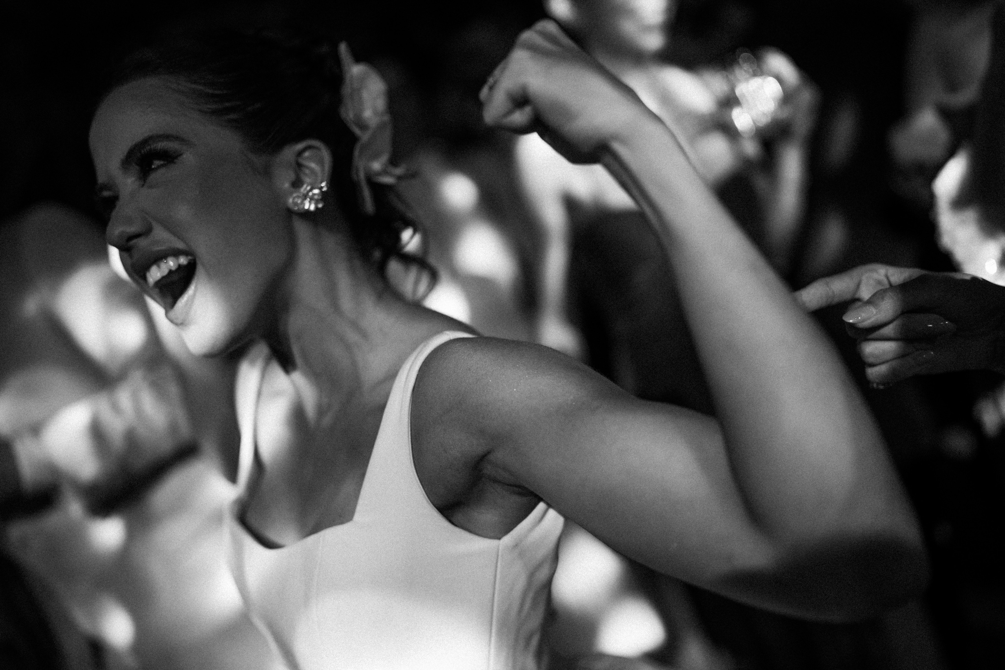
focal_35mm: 35
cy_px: 335
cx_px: 502
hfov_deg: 54.4
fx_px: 977
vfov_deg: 37.9
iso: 500
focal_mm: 35
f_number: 1.4
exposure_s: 1/500
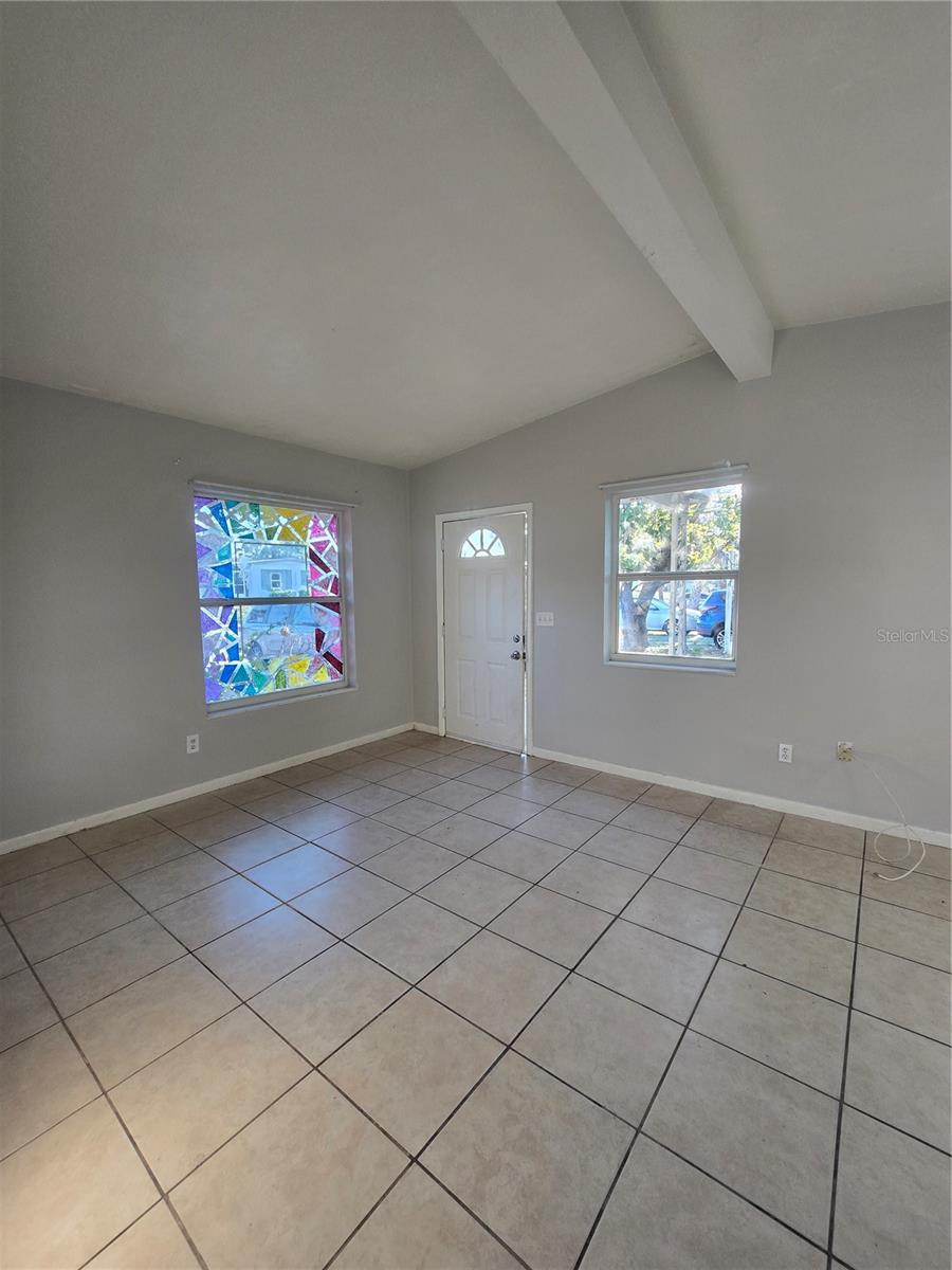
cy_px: 635
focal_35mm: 13
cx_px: 476
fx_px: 477
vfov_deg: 106.2
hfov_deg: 89.9
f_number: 2.2
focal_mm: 2.2
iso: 64
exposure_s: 1/60
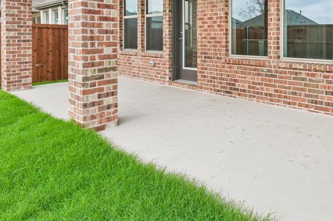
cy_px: 36
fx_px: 250
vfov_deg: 44.9
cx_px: 244
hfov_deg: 64.0
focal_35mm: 27
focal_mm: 16
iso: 100
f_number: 8
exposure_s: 1/60
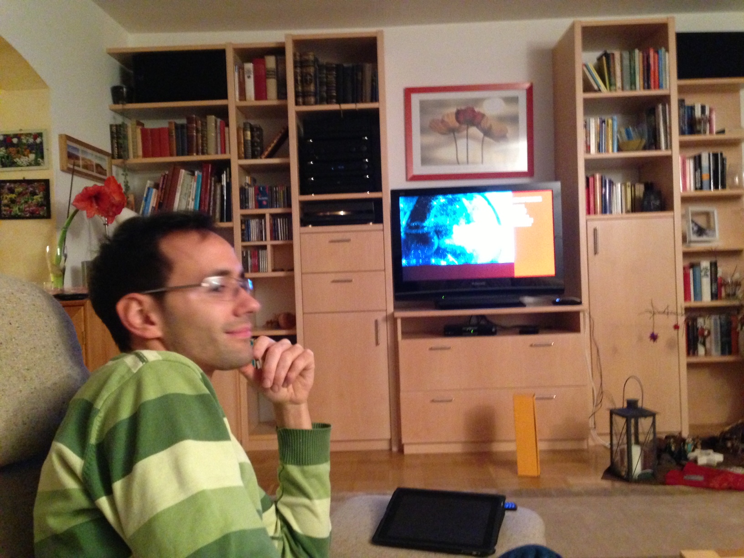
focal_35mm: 33
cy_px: 279
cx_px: 372
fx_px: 709
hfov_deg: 55.4
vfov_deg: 42.9
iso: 640
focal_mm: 4.13
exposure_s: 1/15
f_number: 2.4
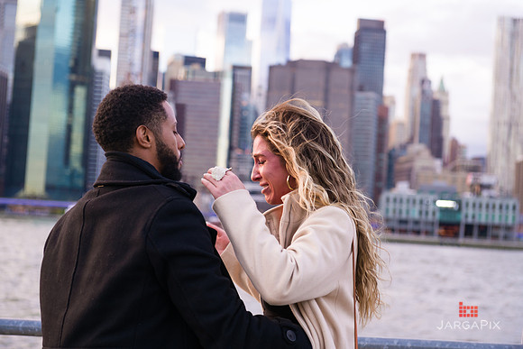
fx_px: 1017
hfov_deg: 28.8
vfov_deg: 19.5
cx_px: 262
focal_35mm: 70
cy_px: 174
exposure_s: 1/200
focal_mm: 70
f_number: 4
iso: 250
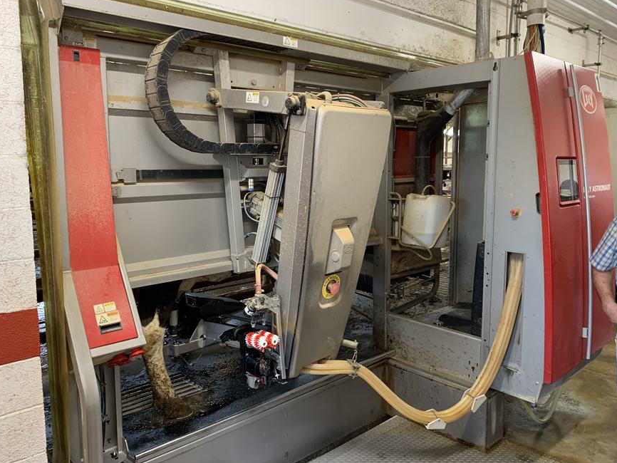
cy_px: 219
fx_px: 499
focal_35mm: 28
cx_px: 301
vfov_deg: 49.7
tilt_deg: -7.3
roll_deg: -0.6
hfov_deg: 63.4
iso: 160
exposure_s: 1/60
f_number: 1.8
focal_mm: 4.25
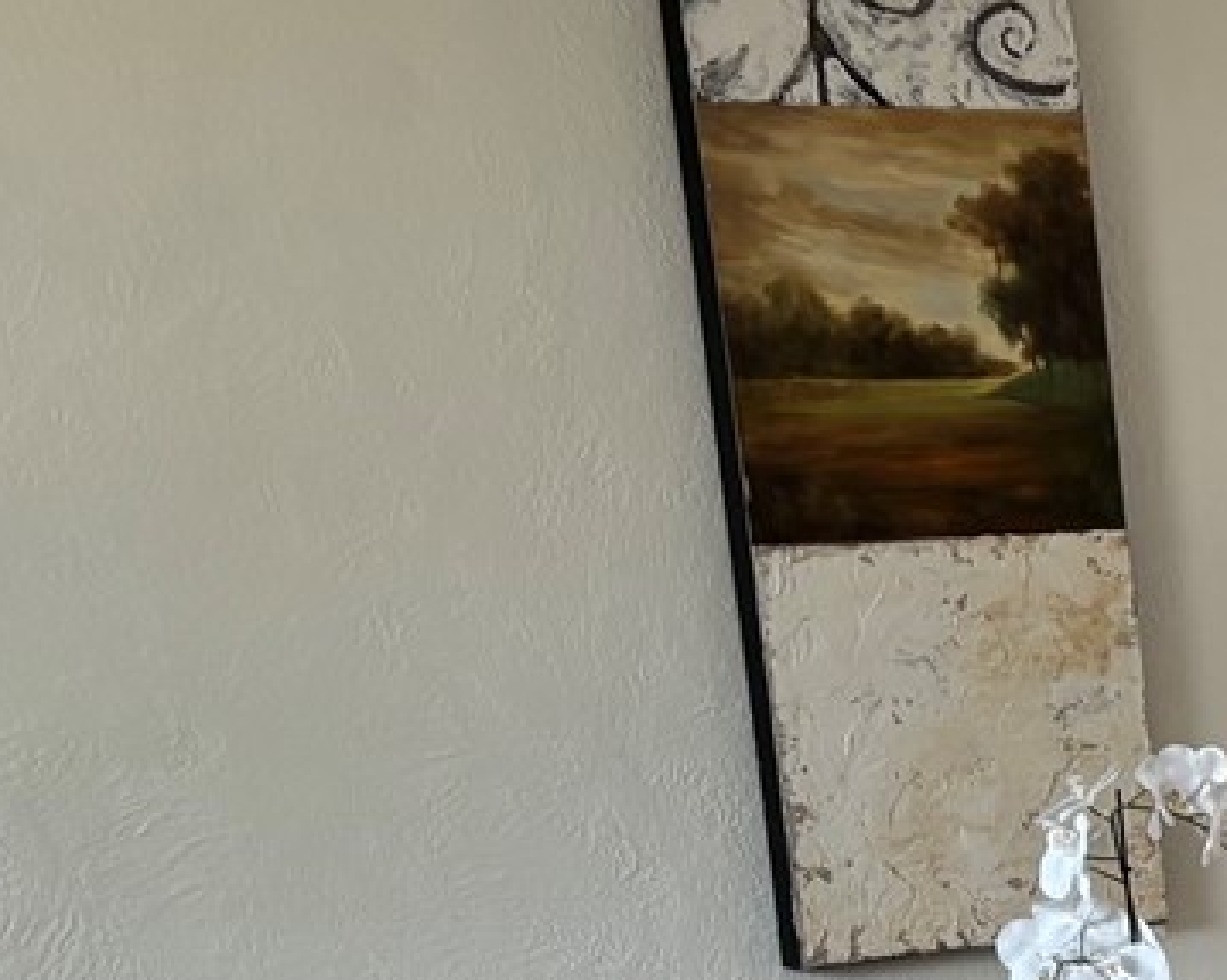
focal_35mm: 113
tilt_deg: -12.0
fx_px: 4102
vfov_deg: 13.2
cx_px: 2471
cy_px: 1222
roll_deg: +2.2
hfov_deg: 14.2
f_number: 1.6
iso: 100
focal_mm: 5.96
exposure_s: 1/121
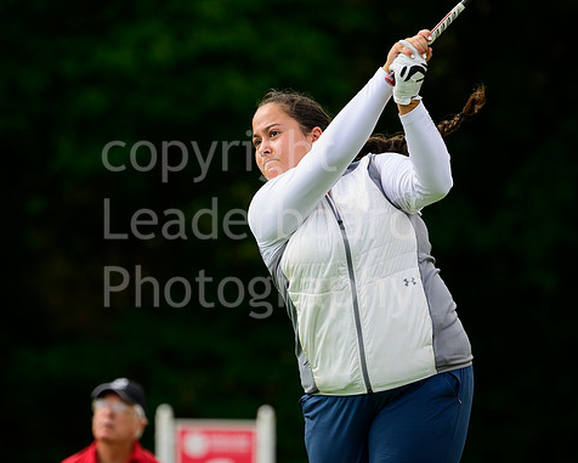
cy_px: 230
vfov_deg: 4.2
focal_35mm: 366
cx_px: 261
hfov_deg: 5.3
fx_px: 6262
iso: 800
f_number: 6.3
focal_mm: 320
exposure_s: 1/1600
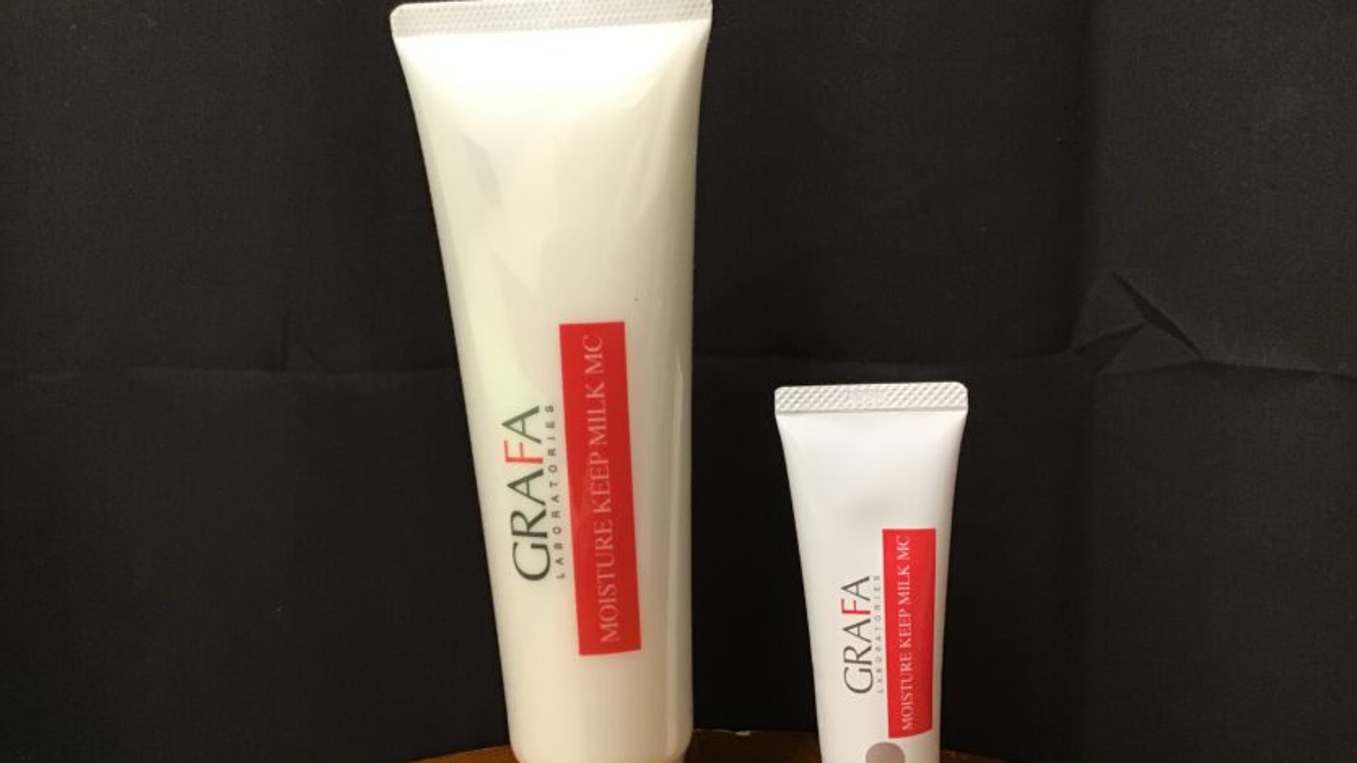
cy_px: 436
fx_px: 1223
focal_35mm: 34
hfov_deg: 58.0
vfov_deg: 34.6
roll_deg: +3.4
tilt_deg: -12.4
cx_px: 680
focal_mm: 3.3
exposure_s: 1/30
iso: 125
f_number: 2.4
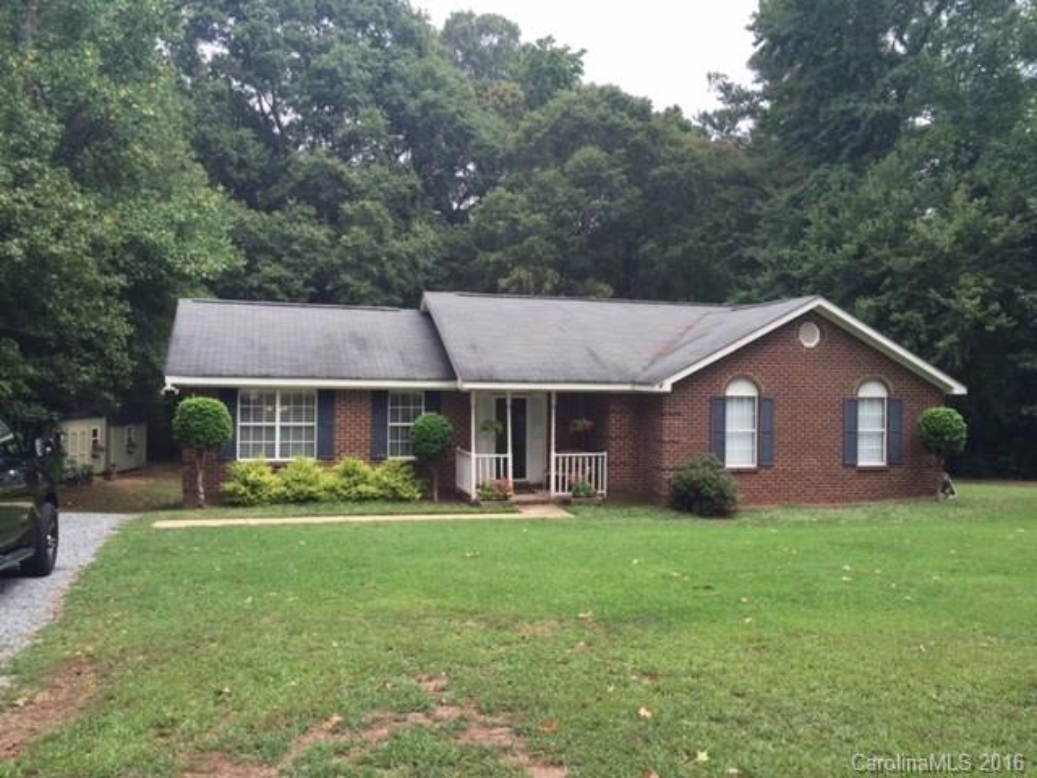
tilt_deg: -1.8
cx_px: 518
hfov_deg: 61.7
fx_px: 869
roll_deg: -0.7
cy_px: 389
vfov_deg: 48.2
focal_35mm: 29
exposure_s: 1/258
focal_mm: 4.15
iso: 32
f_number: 2.2
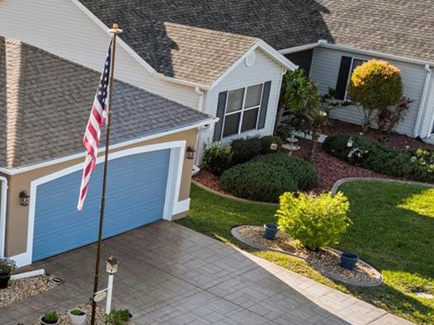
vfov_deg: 19.7
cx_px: -99
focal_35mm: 73
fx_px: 915
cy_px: 304
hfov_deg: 24.0
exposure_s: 1/80
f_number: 2.8
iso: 170
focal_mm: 12.29
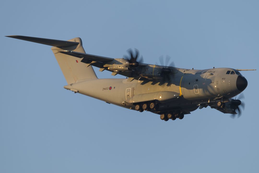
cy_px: 86
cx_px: 130
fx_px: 3453
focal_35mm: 480
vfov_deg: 2.9
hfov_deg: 4.3
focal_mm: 480
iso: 64
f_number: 6
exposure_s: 1/160
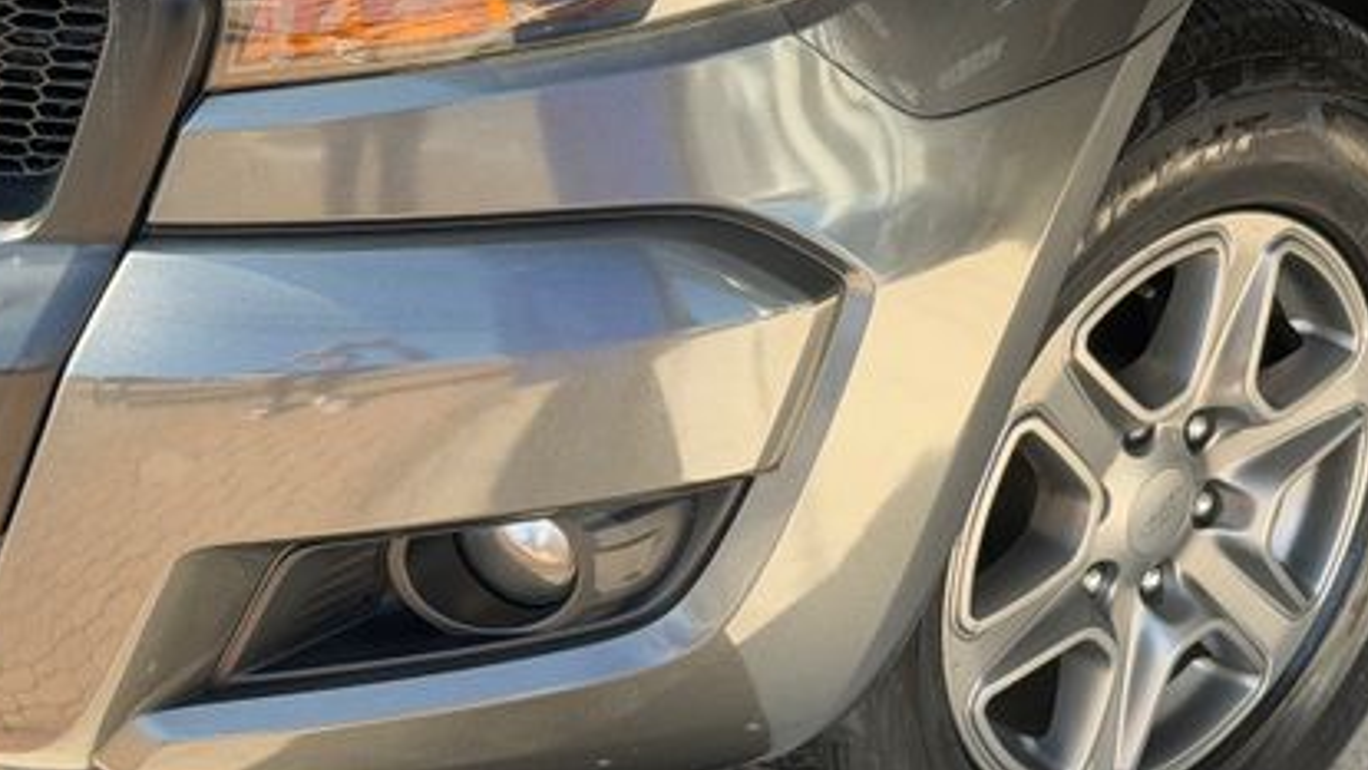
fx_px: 3519
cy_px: 192
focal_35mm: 97
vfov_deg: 12.4
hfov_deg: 22.0
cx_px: 638
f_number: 1.78
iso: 100
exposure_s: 1/663
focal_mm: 6.76
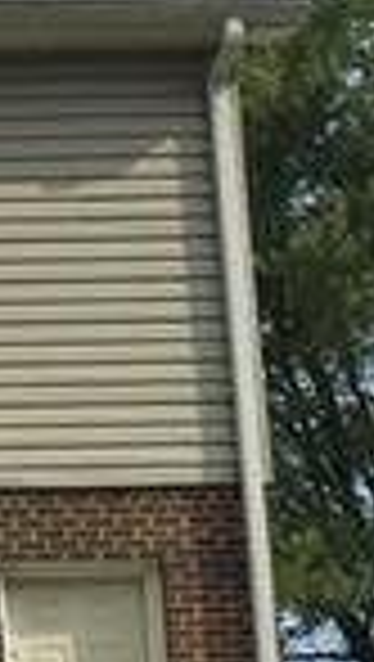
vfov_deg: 12.9
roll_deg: +2.7
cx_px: -807
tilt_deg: +9.8
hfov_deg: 6.6
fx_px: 2901
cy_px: 630
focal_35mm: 165
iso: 32
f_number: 2.2
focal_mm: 4.15
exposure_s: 1/1883
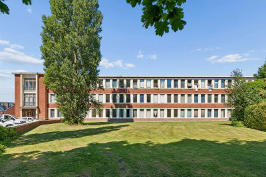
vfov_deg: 72.1
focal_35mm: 16
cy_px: 88
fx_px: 122
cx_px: 133
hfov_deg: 95.0
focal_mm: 11
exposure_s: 1/100
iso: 200
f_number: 8
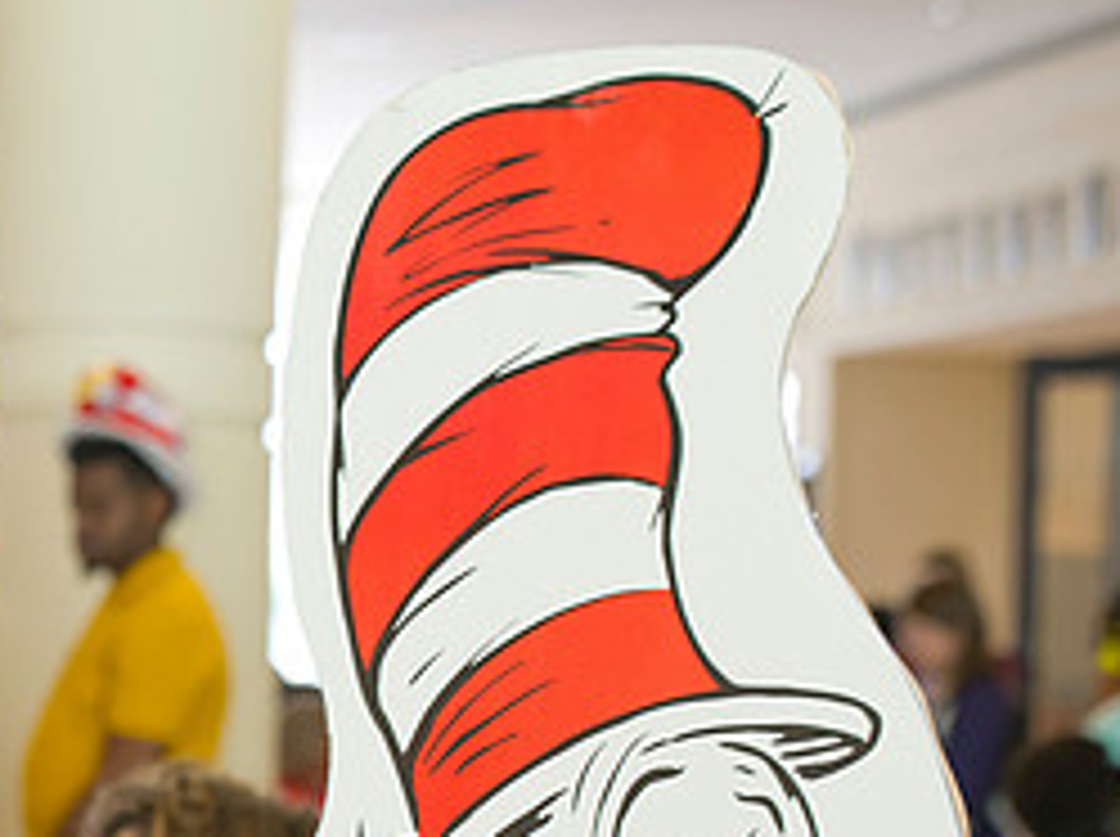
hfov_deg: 12.4
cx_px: -54
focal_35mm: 157
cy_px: 765
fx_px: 5072
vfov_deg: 9.4
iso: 1250
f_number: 5
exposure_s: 1/60
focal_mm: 70
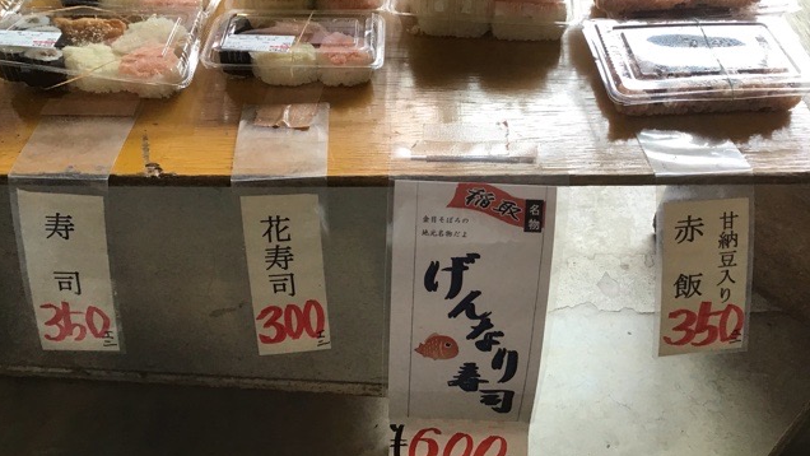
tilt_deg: -45.5
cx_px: 404
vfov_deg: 34.7
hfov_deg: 58.0
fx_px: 730
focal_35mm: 34
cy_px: 217
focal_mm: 3.3
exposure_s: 1/30
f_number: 2.4
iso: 40
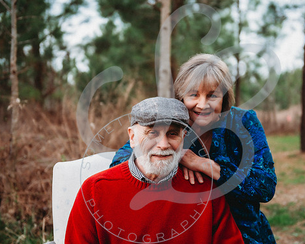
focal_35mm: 54
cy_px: 129
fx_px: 488
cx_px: 170
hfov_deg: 34.7
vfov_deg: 28.1
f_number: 2.8
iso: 400
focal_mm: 45
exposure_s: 1/250
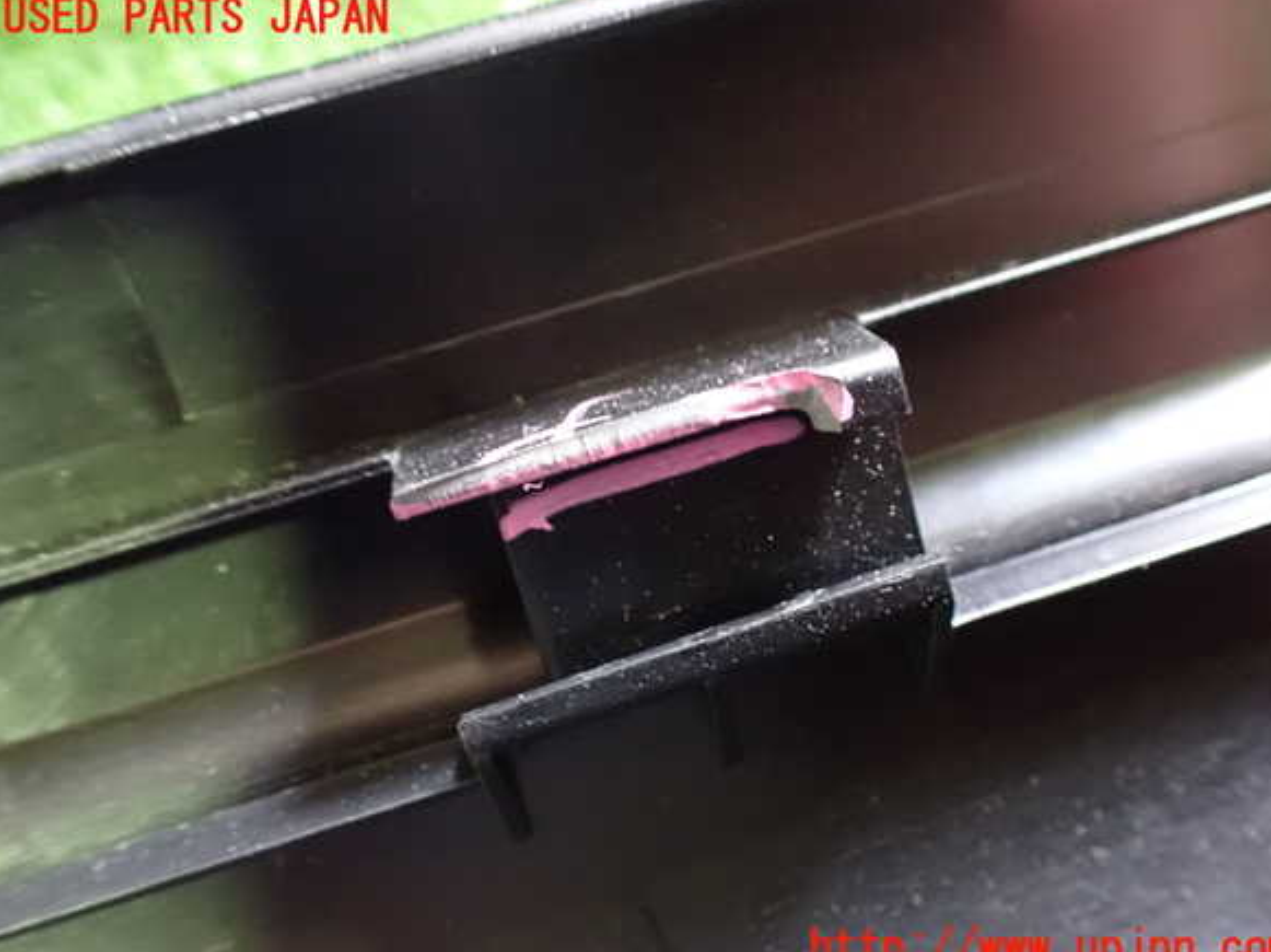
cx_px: 648
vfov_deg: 45.4
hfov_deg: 58.4
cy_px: 484
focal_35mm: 31
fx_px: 1138
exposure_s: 1/20
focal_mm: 5.4
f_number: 2.3
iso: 1600
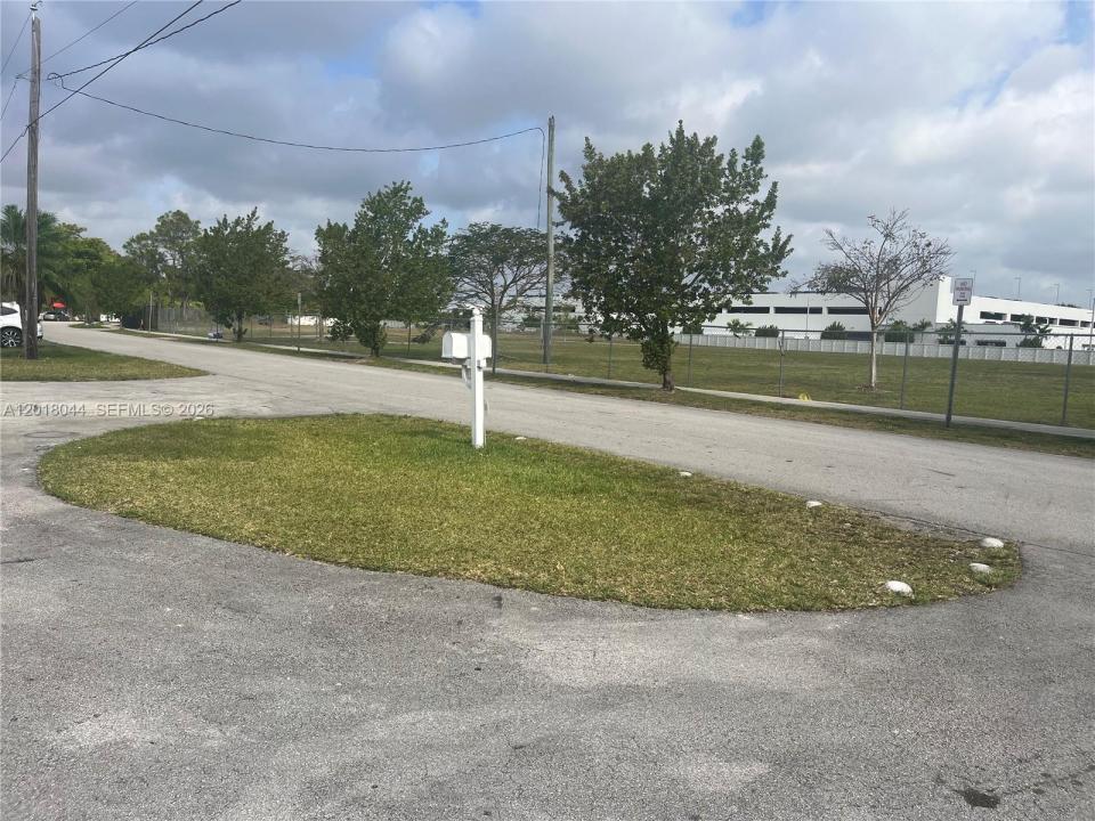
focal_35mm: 26
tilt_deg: -5.9
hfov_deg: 67.3
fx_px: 822
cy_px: 410
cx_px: 548
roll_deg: -2.5
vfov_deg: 53.1
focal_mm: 5.1
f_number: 1.6
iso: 50
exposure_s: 1/3745
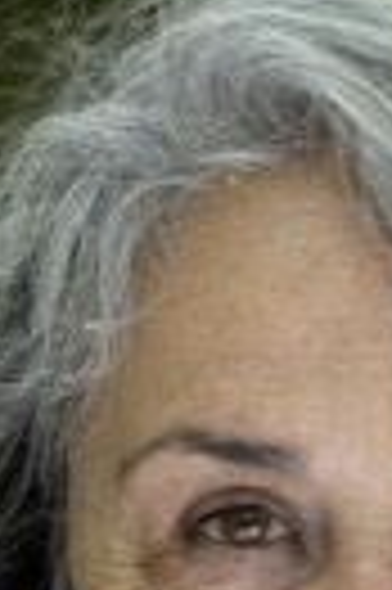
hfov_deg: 3.3
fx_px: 6747
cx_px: 331
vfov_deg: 5.0
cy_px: 761
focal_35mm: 412
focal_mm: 135
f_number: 5
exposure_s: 1/250
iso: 500
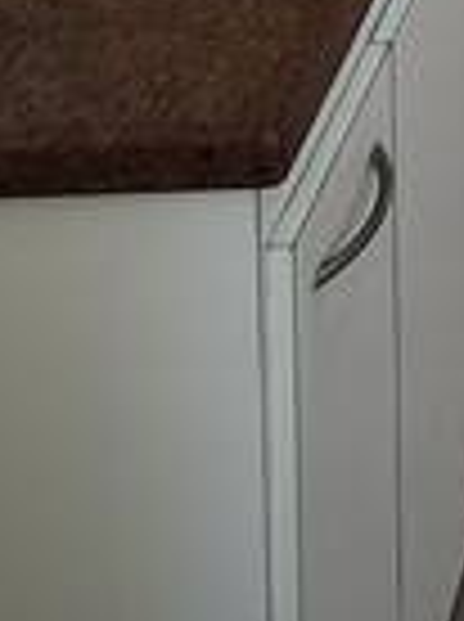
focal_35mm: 102
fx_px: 1829
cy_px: -1161
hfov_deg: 11.5
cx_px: 1167
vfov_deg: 11.9
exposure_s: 1/40
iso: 64
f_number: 2.2
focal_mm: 1.74
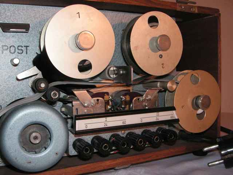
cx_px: 116
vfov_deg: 37.7
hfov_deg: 49.0
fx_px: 256
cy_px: 88
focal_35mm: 38
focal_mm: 6.3
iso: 160
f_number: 6.6
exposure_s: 1/45
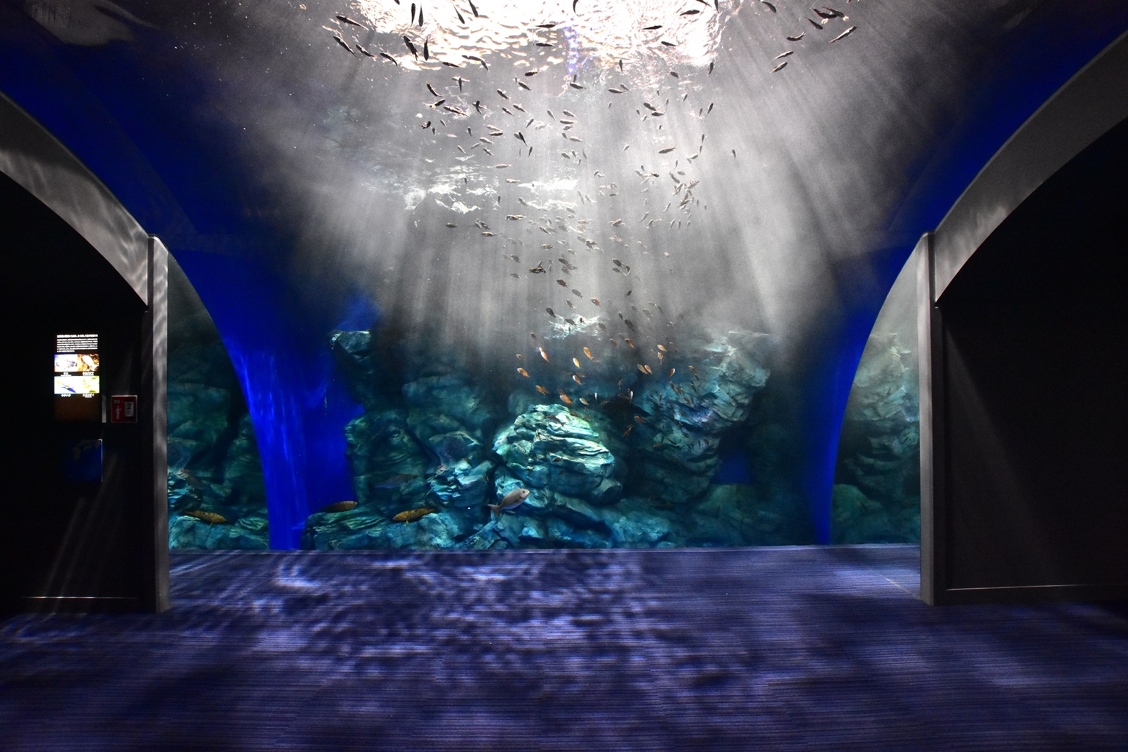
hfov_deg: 100.4
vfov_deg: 77.3
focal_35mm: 15
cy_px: 376
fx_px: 470
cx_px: 564
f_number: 5.6
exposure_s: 1/50
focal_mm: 10
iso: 3200
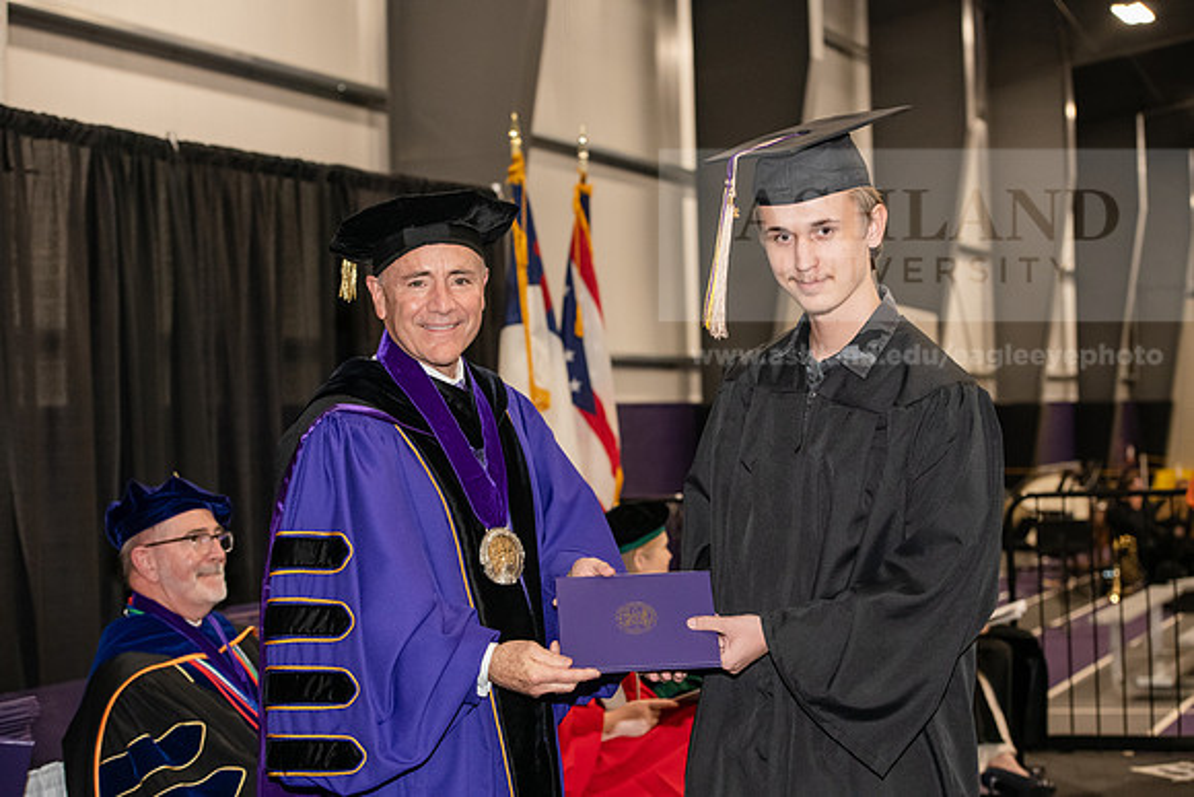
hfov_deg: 28.8
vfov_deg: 19.5
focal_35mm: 70
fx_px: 2322
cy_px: 398
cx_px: 597
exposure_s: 1/200
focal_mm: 70
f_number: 5
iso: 2500
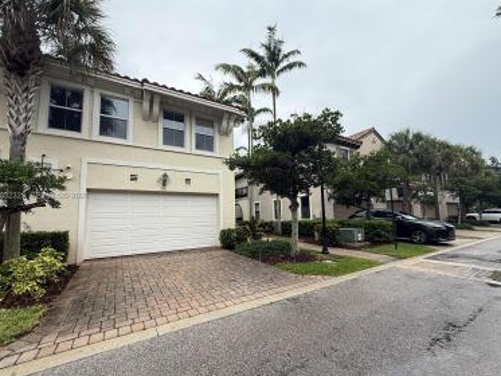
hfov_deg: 98.2
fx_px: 217
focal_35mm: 15
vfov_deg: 81.7
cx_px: 253
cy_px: 196
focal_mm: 2.22
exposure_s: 1/726
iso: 50
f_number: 2.2
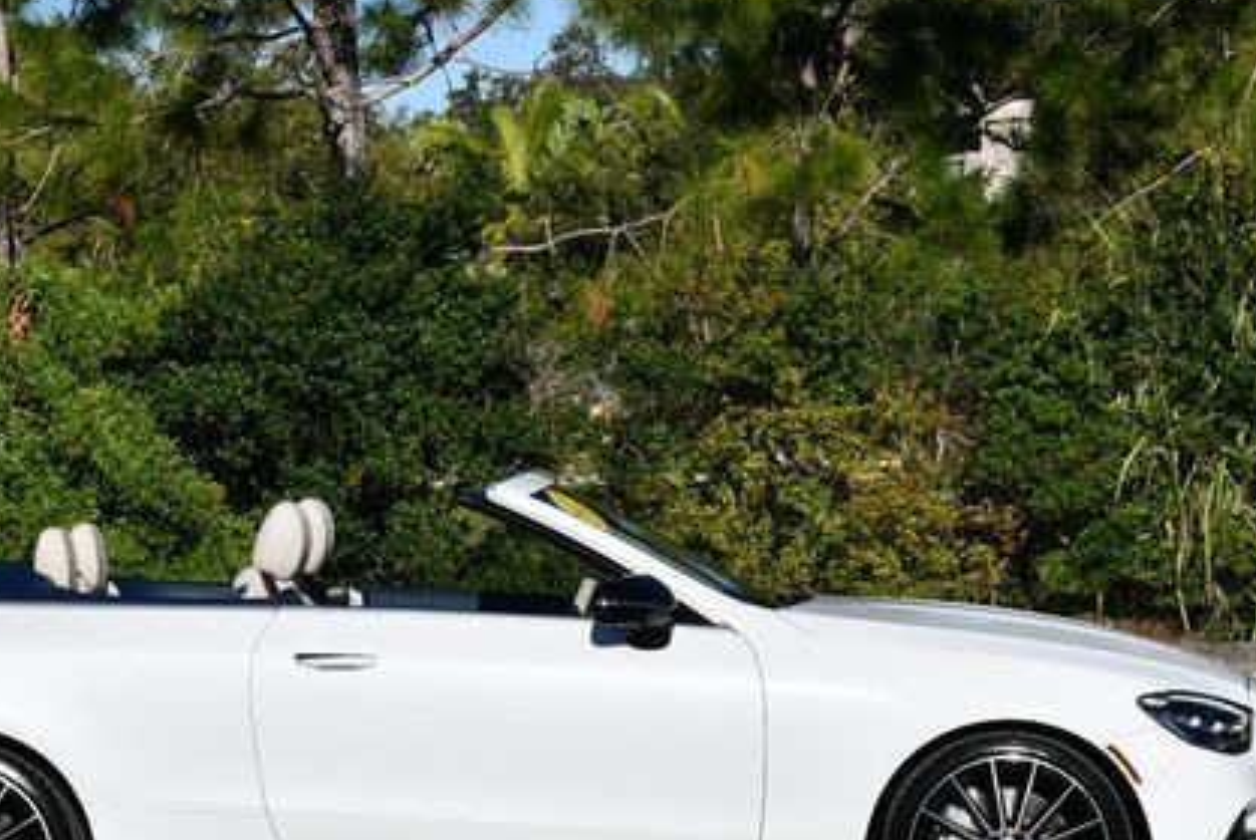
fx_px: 4505
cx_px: 434
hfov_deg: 15.8
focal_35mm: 129
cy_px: 503
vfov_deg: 10.7
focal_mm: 42
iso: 100
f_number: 9
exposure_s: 1/320
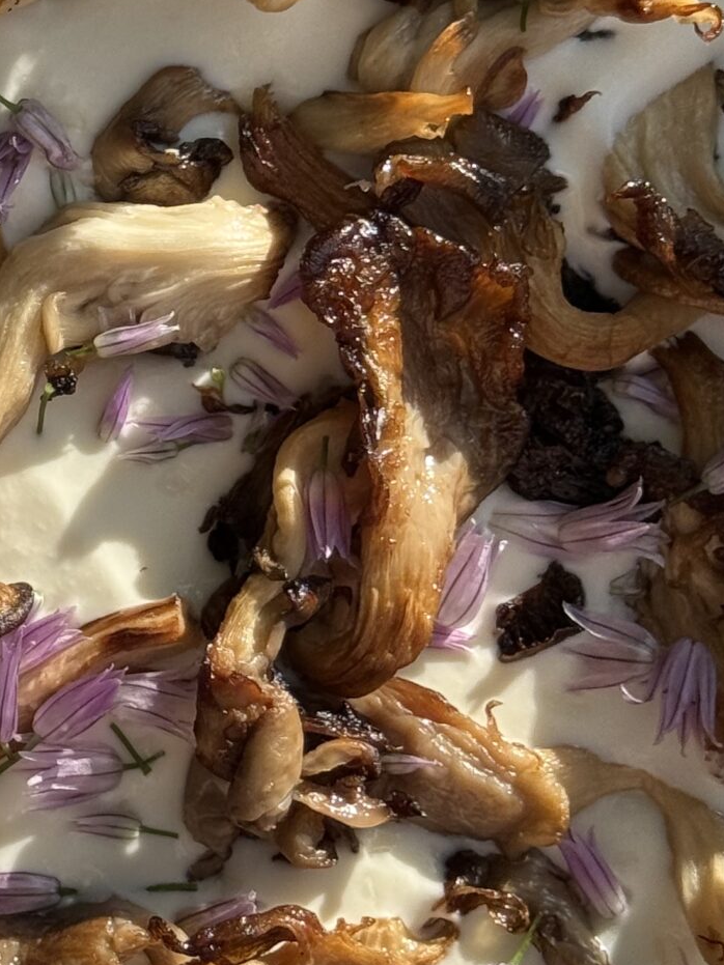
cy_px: 222
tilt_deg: -78.9
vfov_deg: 14.9
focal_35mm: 132
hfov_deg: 10.9
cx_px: -235
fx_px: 3682
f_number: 1.78
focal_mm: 6.76
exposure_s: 1/2273
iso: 64
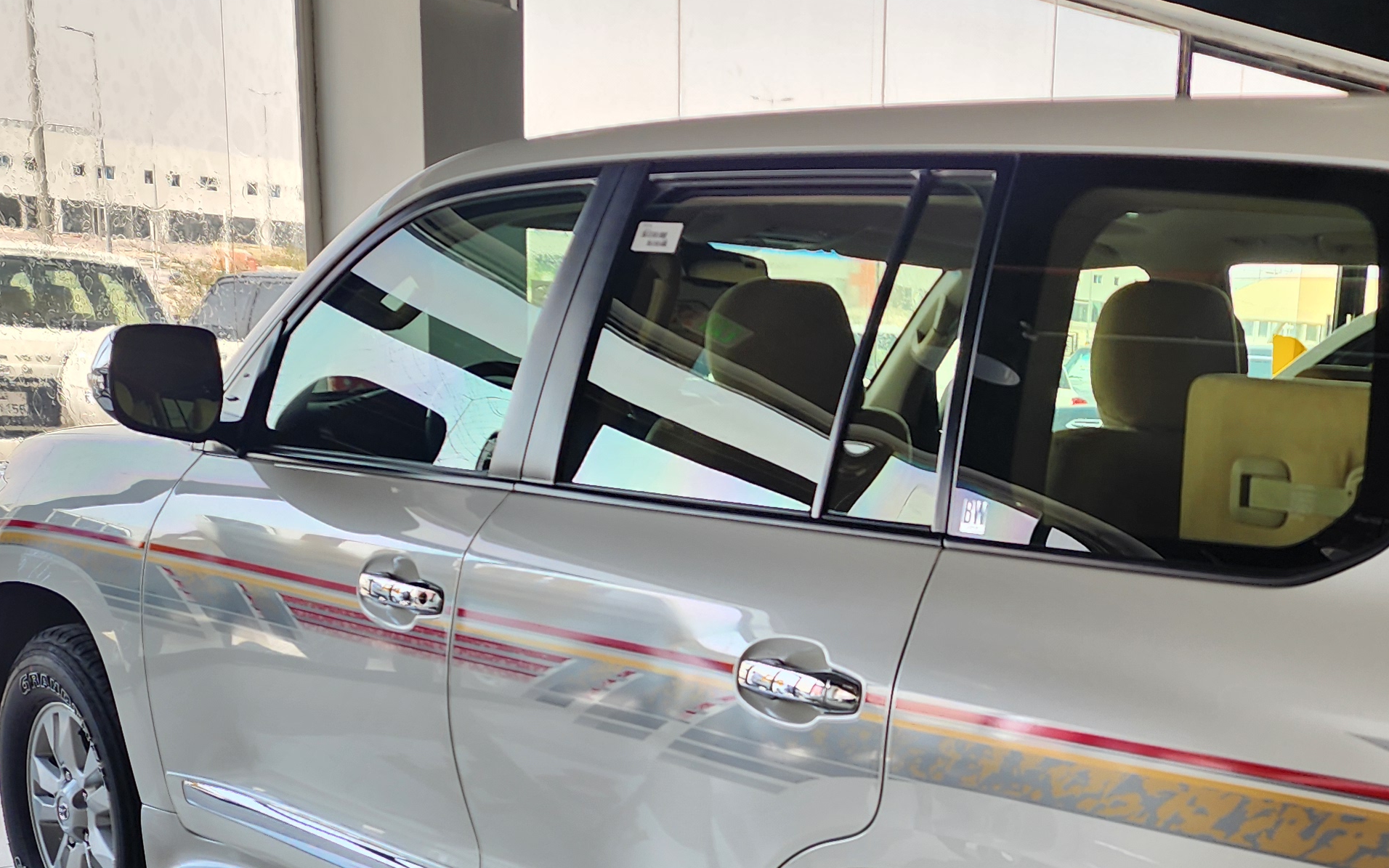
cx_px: 1201
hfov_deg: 37.4
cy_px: 846
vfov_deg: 24.3
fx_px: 1931
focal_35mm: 51
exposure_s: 1/180
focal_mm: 6.4
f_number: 1.8
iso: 50
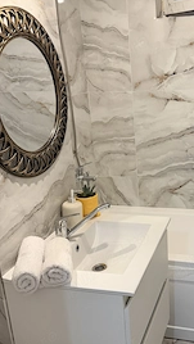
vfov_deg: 51.5
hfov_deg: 29.8
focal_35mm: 39
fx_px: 356
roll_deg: +2.3
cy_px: 186
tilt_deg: -19.0
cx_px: 152
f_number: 1.78
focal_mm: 6.76
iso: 320
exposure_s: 1/50
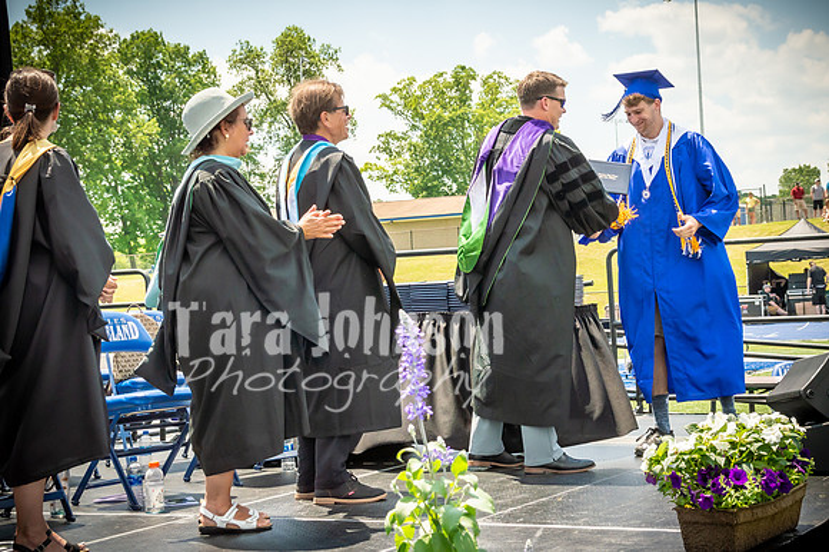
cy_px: 208
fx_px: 1448
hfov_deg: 31.7
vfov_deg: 21.5
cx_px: 543
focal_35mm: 63
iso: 200
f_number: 7.1
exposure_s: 1/800
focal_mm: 32
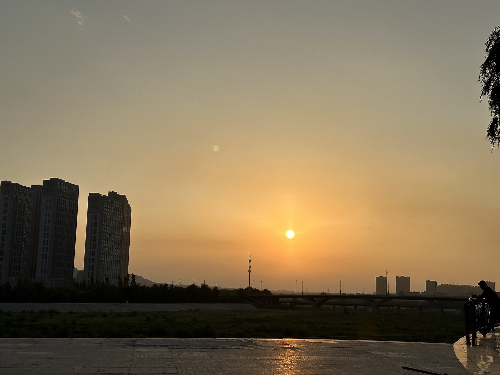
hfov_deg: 39.7
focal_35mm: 48
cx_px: 250
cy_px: 188
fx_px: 693
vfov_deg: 30.3
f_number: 1.78
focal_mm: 6.86
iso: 64
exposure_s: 1/9804
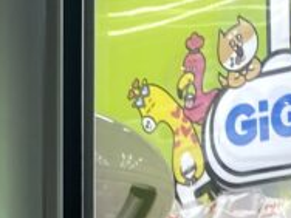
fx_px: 1488
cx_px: 285
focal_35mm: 177
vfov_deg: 7.4
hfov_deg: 11.1
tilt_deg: -12.5
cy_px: 642
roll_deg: -1.4
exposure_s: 1/101
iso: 32
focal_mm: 4.25
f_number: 1.8
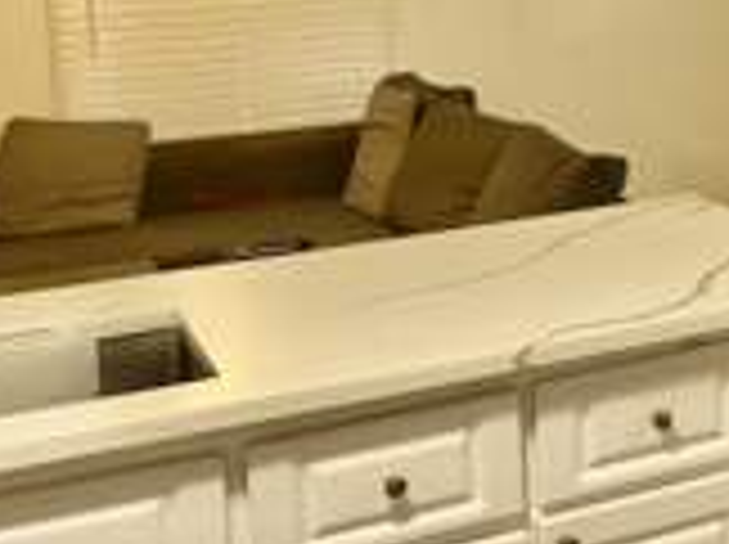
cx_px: 842
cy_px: 11
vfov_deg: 18.6
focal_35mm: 77
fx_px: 1619
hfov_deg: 23.5
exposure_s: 1/60
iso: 100
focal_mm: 5.7
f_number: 1.5
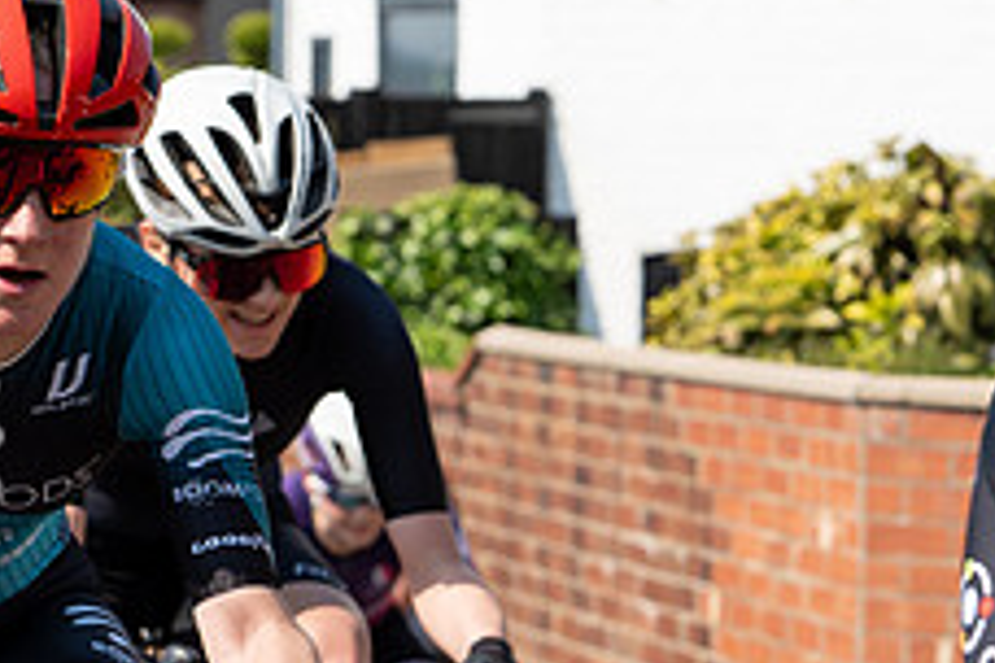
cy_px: 220
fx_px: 5140
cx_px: 271
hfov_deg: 11.0
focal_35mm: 186
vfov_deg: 7.4
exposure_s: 1/1250
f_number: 5
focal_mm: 73
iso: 200
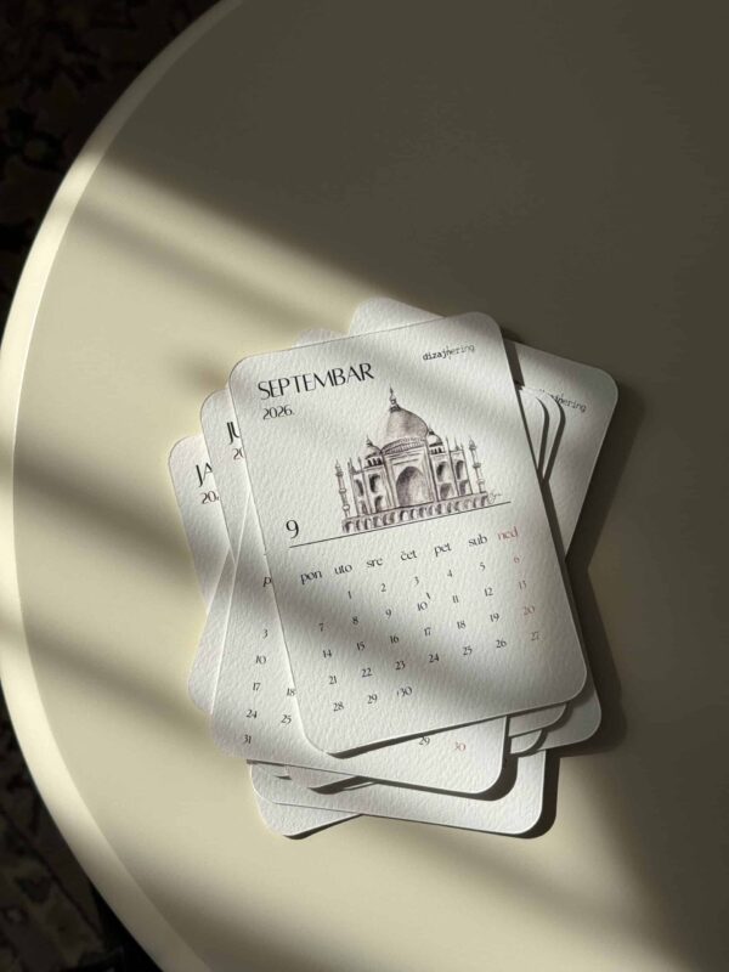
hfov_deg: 30.3
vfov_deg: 39.7
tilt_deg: -79.9
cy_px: 486
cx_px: 364
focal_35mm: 48
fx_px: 1348
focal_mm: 6.76
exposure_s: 1/1754
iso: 64
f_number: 1.78
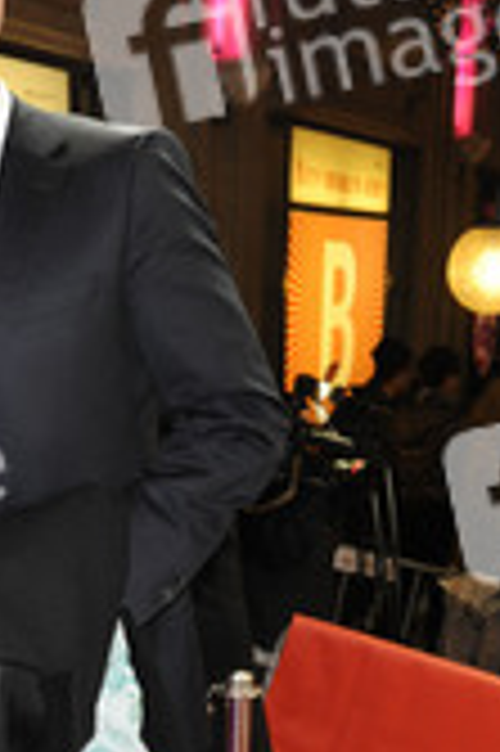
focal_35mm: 67
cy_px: 702
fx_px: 1399
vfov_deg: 28.7
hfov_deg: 19.2
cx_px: -95
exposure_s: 1/160
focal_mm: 28
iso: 3200
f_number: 5.6
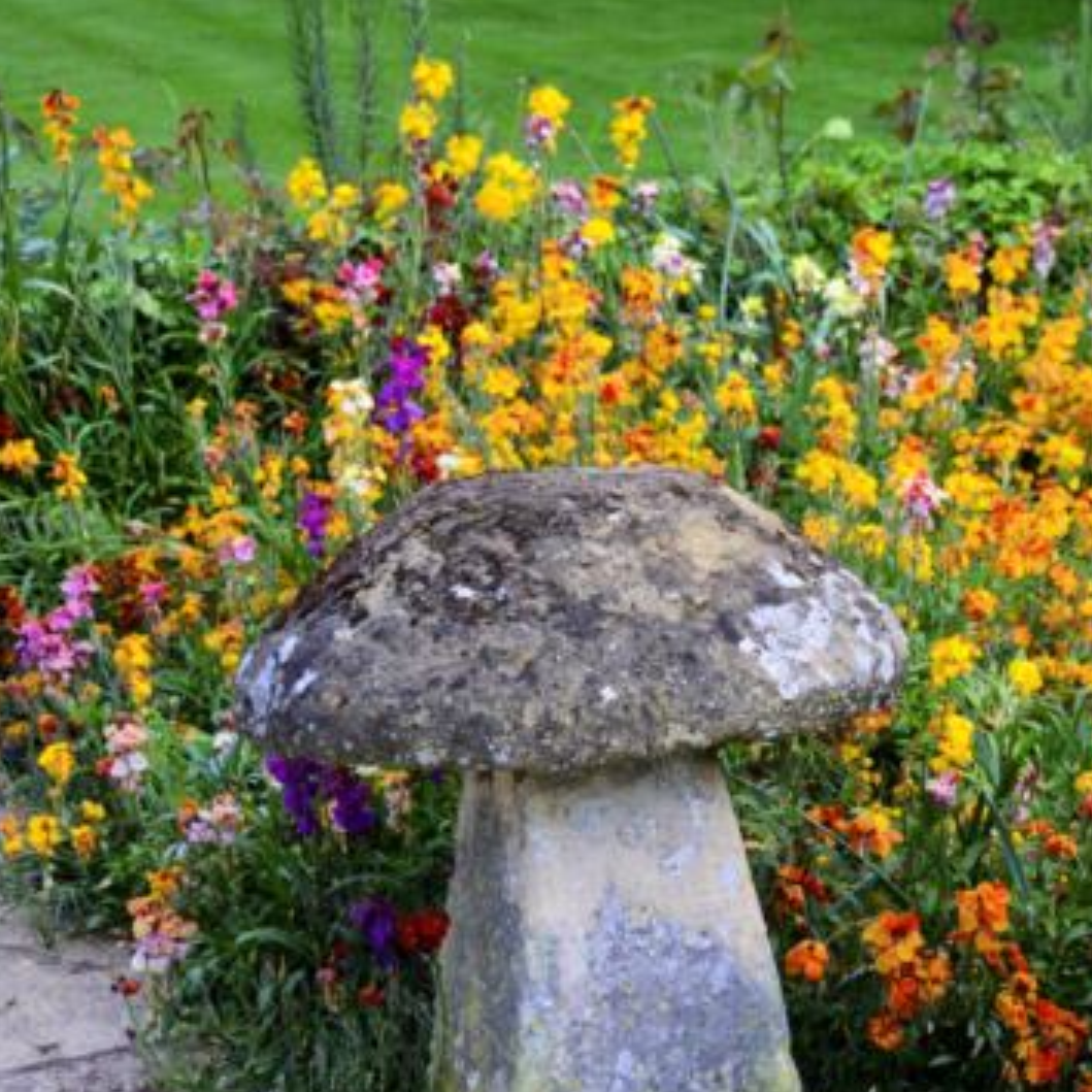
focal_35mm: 83
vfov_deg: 20.9
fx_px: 2962
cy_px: 595
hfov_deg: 20.6
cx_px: 928
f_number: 4.2
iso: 400
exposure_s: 1/200
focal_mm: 36
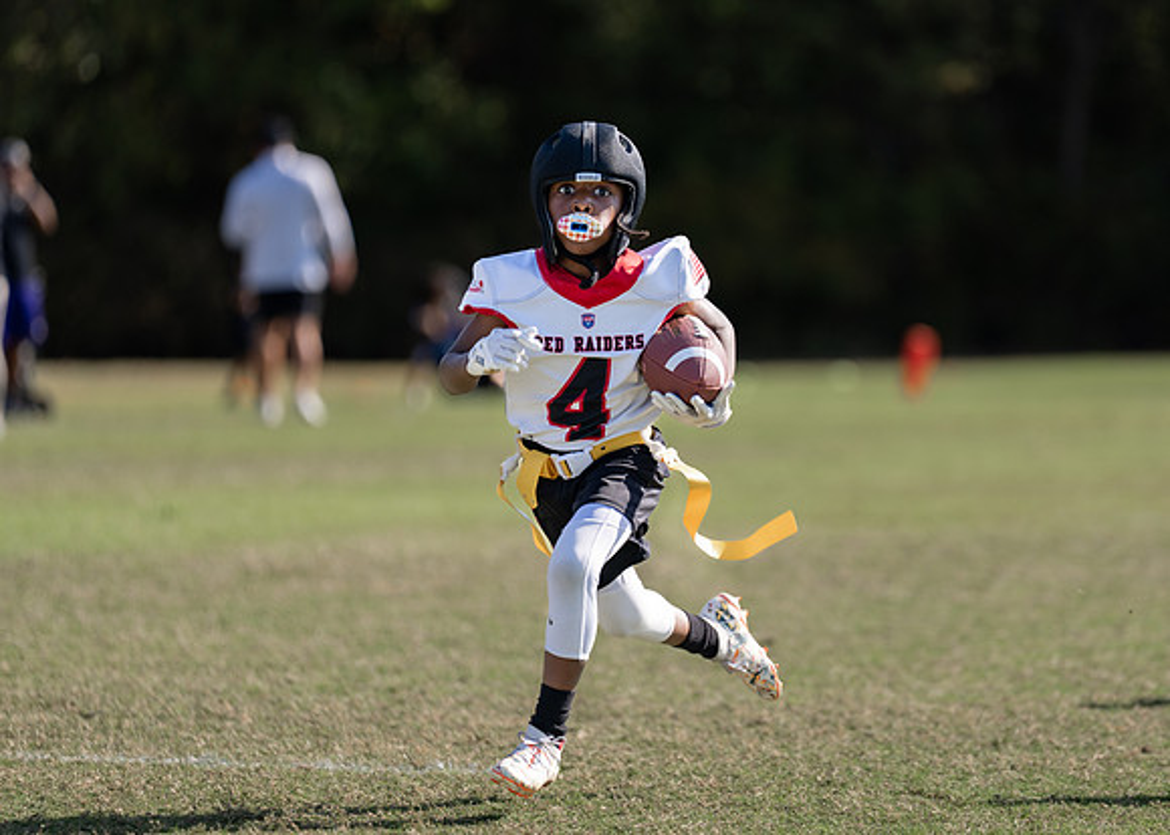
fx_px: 8829
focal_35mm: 266
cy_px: 362
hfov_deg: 7.6
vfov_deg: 5.4
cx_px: 707
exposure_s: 1/1250
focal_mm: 200
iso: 100
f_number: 2.8
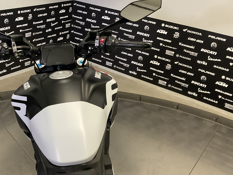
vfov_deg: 32.2
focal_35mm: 45
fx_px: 303
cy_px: 89
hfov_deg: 41.1
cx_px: 65
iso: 250
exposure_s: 1/60
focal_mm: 3
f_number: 1.8
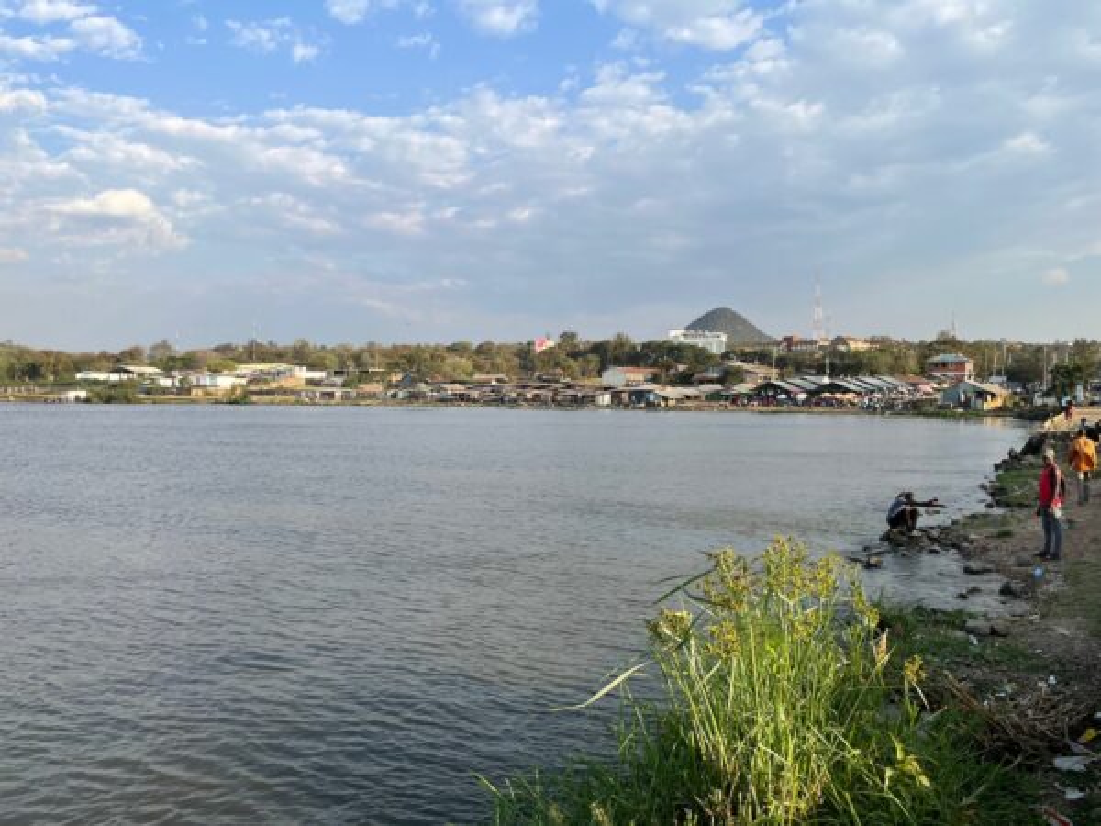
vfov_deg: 53.1
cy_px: 413
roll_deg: -0.6
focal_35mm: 26
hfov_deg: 67.3
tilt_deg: -1.1
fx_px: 827
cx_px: 550
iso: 32
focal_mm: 4.2
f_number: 1.6
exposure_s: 1/1642
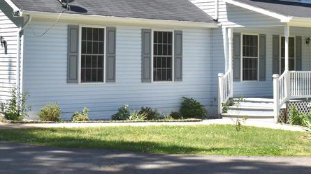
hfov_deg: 25.5
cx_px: 145
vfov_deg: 14.3
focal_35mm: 83
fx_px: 686
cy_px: 0
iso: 200
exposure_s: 1/400
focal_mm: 23
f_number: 10
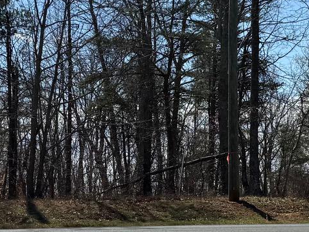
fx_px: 920
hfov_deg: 18.8
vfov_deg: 14.4
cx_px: 268
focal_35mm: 103
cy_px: 81
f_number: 1.78
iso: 80
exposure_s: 1/6173
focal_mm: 6.76
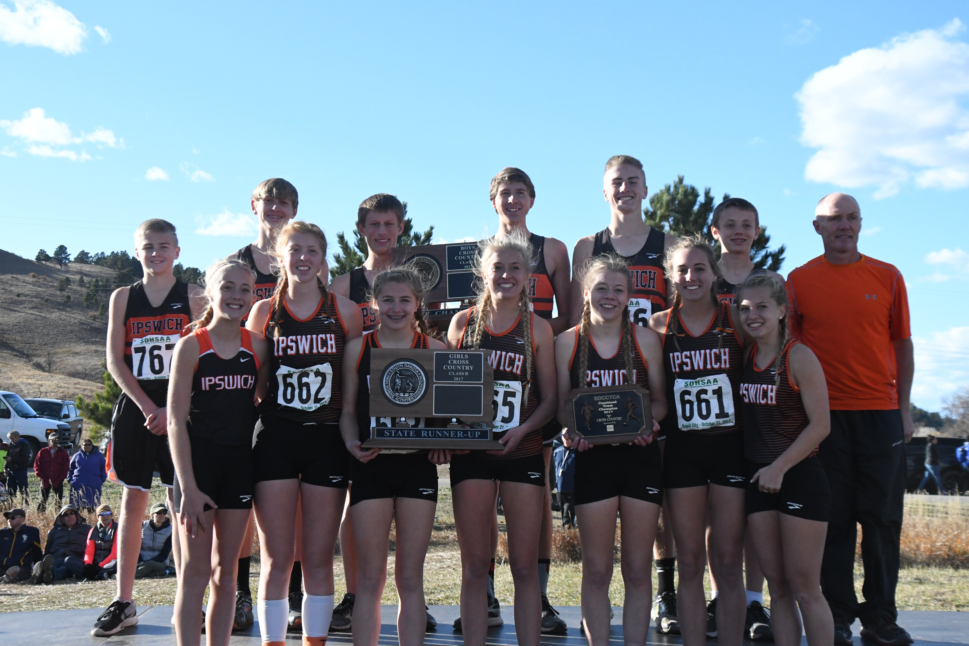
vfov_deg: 21.6
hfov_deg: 31.9
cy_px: 323
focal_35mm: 63
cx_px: 484
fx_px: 1696
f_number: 8
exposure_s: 1/3200
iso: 2500
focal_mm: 42
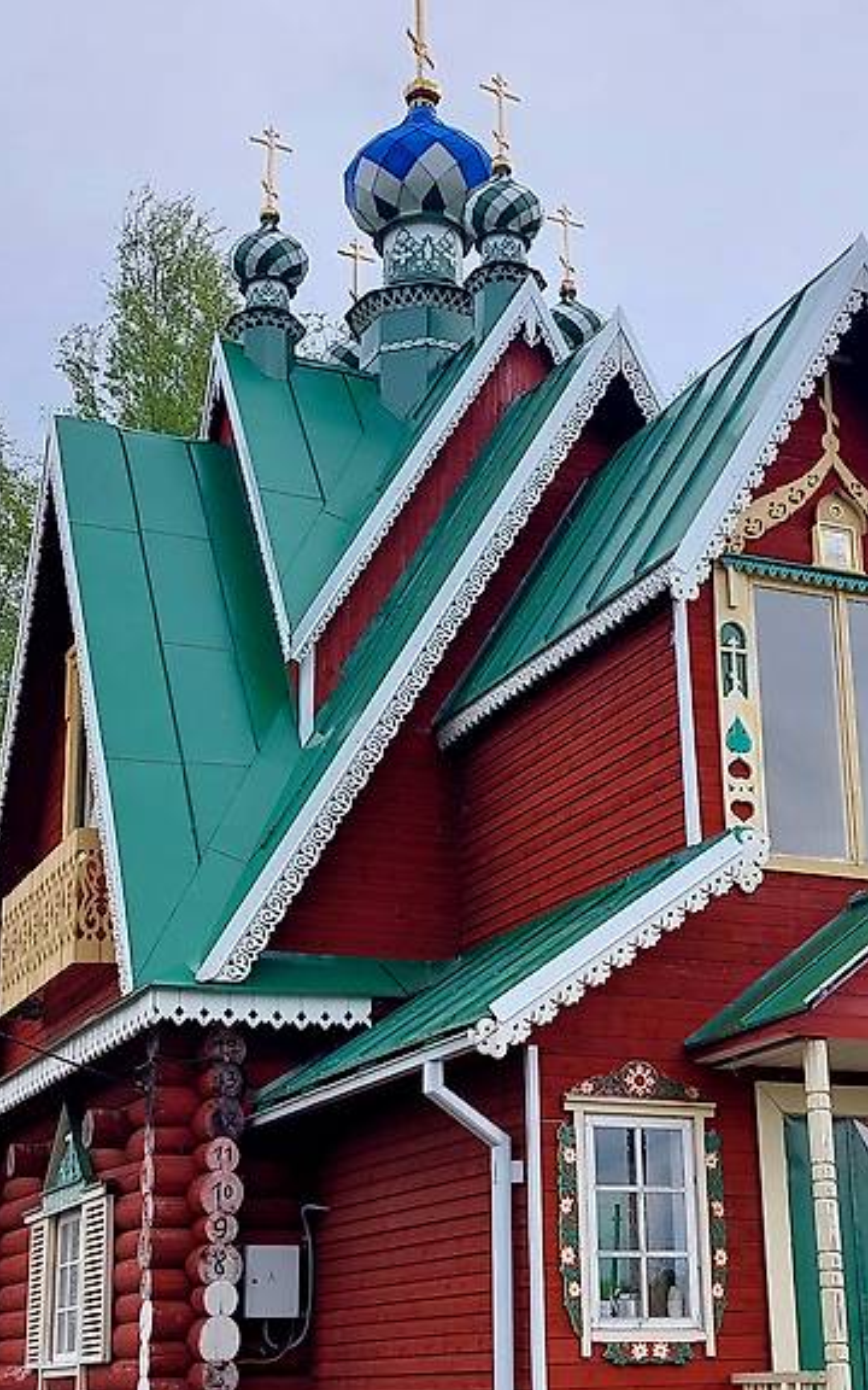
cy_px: 811
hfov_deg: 24.4
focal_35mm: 53
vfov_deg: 38.1
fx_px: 2006
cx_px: 511
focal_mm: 5.23
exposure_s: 1/646
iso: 25
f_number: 1.8
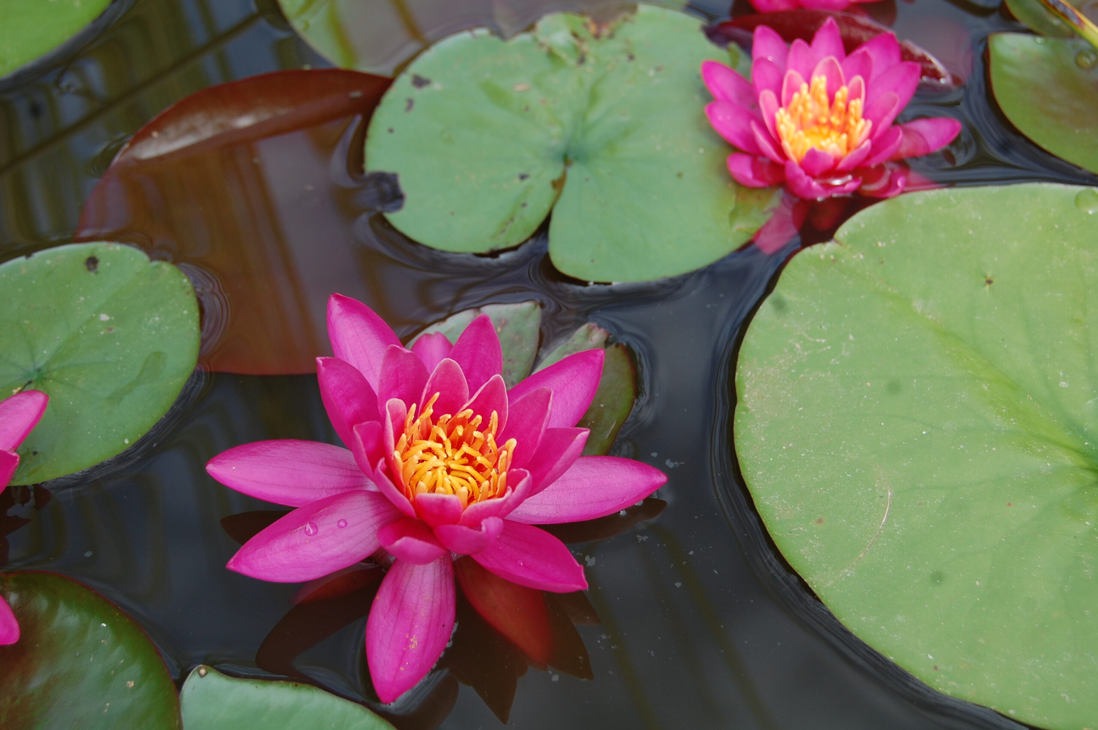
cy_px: 365
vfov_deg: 19.7
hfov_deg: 29.3
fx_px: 2103
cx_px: 549
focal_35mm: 69
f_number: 7.1
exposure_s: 1/200
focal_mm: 46
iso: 200
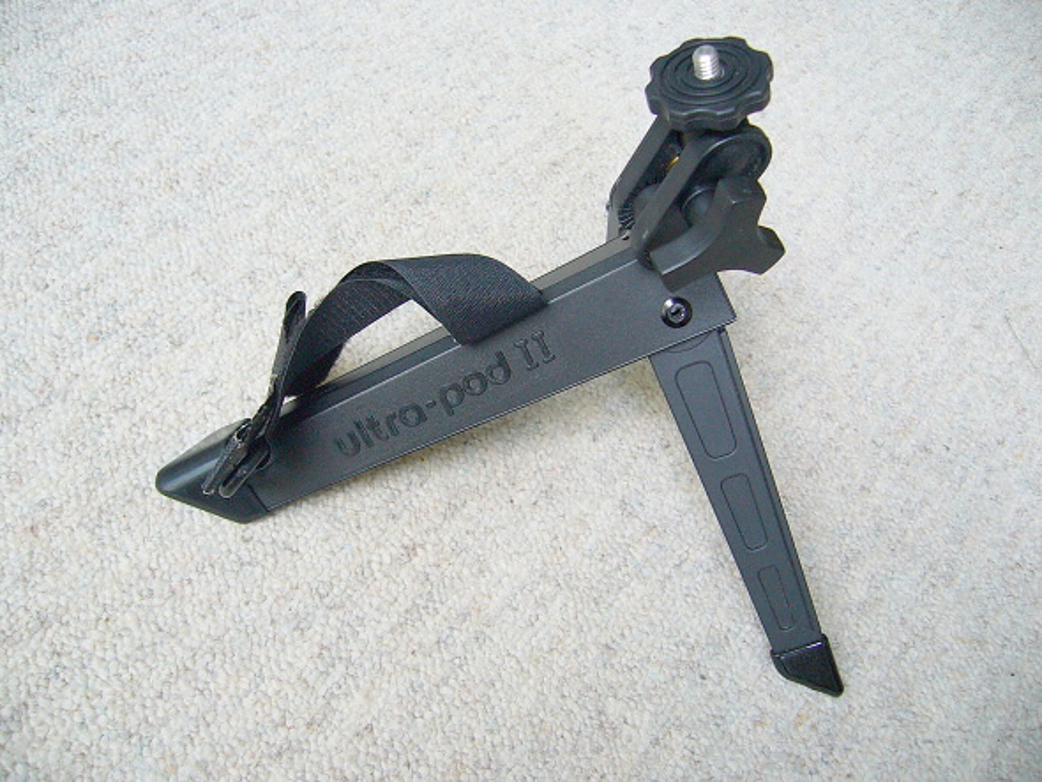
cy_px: 391
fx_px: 1054
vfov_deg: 40.7
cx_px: 521
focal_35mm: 35
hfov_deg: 52.6
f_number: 2.8
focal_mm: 5.8
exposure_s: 1/100
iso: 100
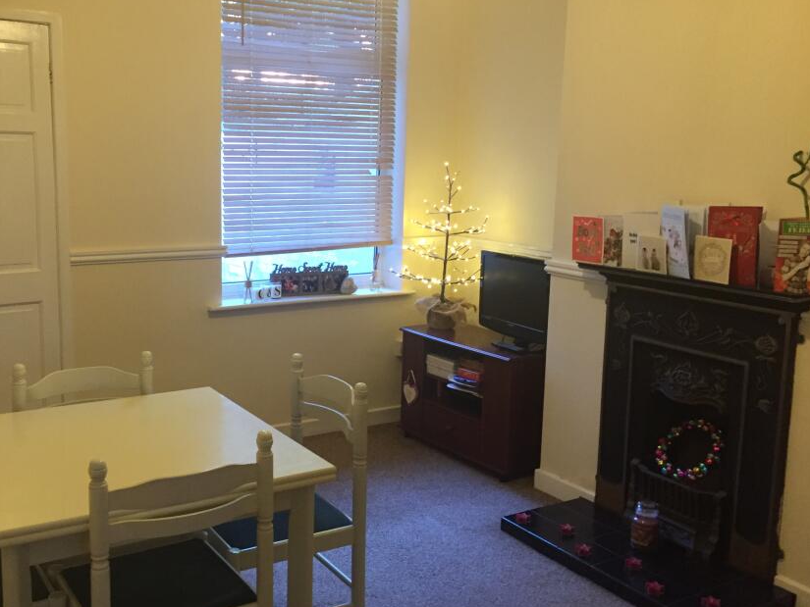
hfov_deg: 50.9
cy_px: 288
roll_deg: -1.9
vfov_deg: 39.7
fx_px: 843
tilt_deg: -10.5
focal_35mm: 36
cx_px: 312
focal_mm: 4.15
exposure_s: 1/33
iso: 250
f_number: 2.2
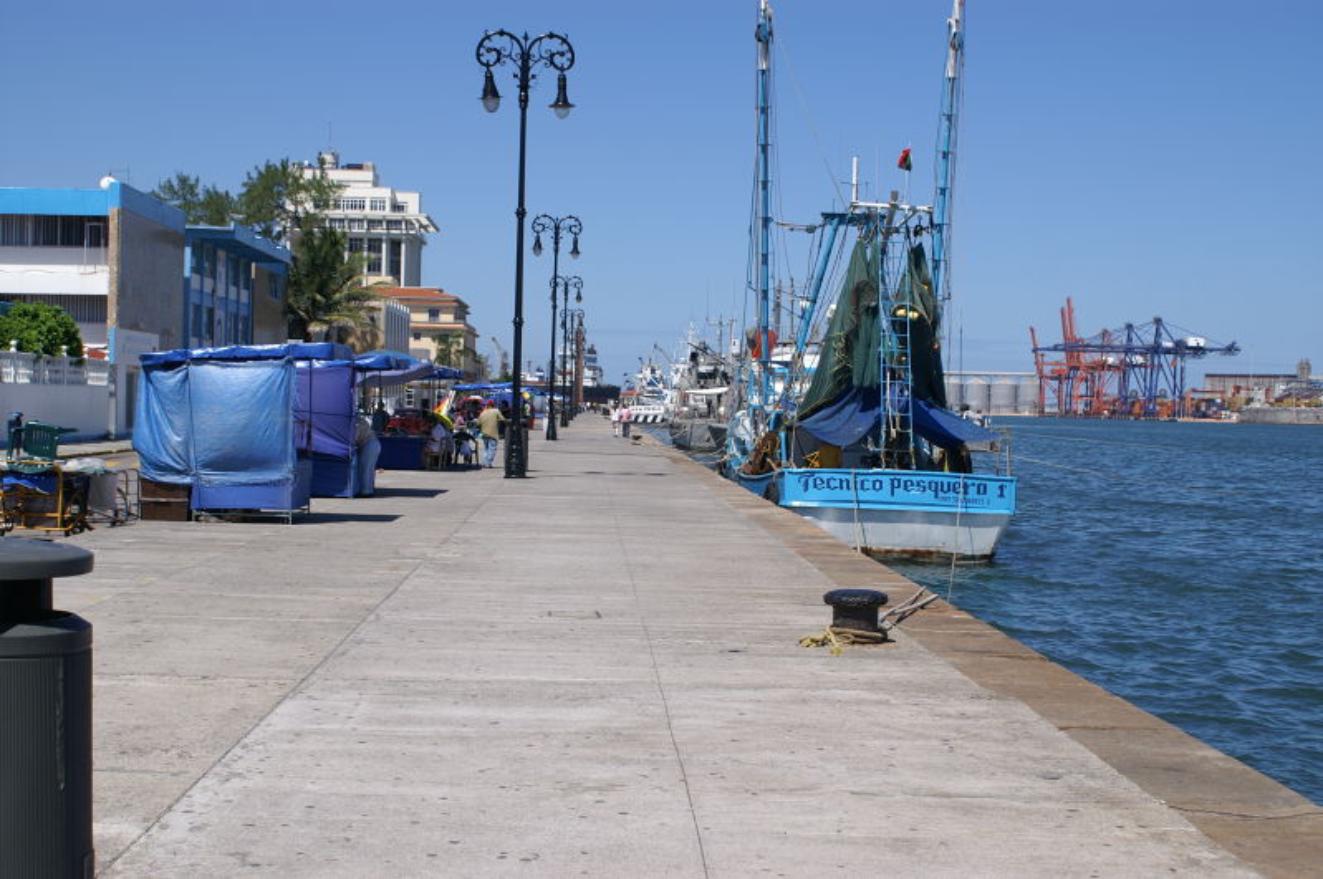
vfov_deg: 25.7
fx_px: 1927
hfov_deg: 37.9
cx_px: 662
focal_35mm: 52
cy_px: 440
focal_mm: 35
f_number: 7.1
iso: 100
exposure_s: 1/640
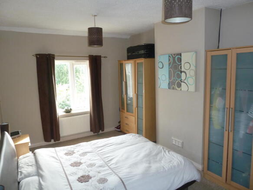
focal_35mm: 25
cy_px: 95
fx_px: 183
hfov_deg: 69.4
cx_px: 126
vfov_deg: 54.9
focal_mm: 4.1
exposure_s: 1/30
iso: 200
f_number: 3.3
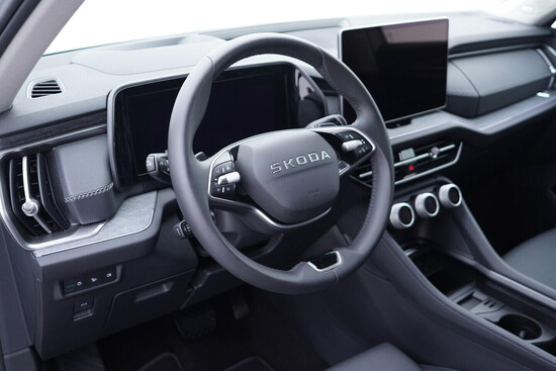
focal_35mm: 36
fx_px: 556
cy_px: 186
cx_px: 278
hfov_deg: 53.1
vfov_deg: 36.9
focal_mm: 24
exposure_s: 1/40
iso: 400
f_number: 2.8
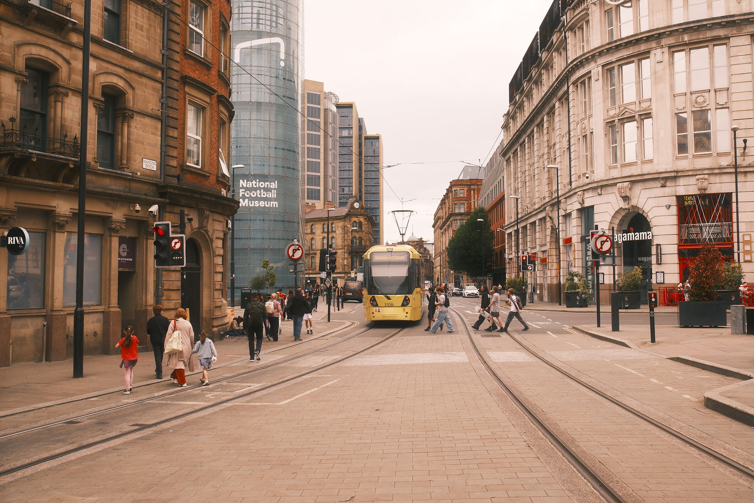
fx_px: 733
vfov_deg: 37.9
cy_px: 252
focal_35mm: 35
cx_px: 377
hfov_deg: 54.4
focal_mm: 23
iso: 500
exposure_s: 1/125
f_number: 10
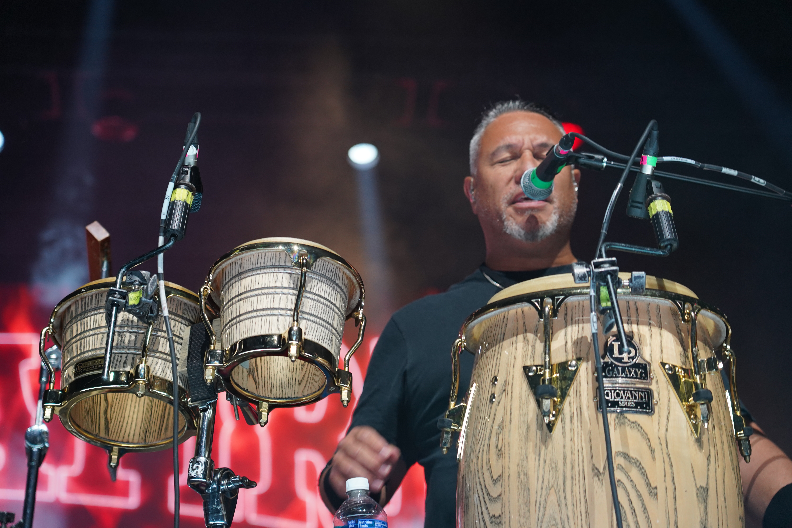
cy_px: 264
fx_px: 1848
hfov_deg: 24.2
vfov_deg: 16.3
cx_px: 396
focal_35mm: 84
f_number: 4
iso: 1250
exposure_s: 1/160
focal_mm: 84
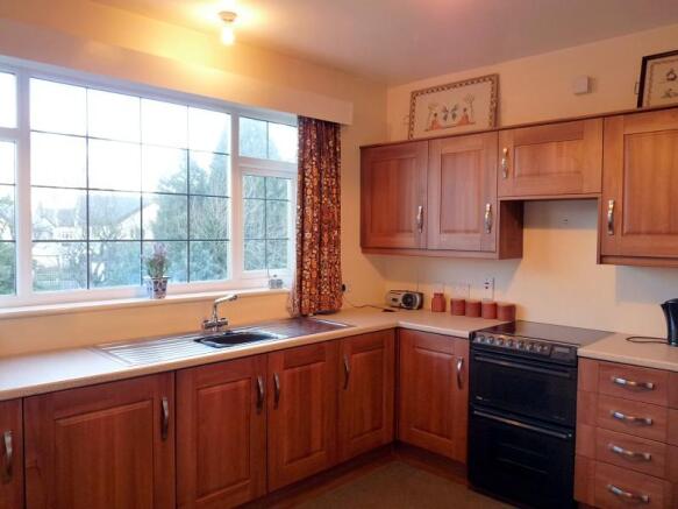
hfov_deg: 65.3
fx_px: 529
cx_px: 339
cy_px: 254
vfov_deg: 51.3
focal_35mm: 27
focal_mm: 4.8
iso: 320
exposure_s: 1/30
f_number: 2.8
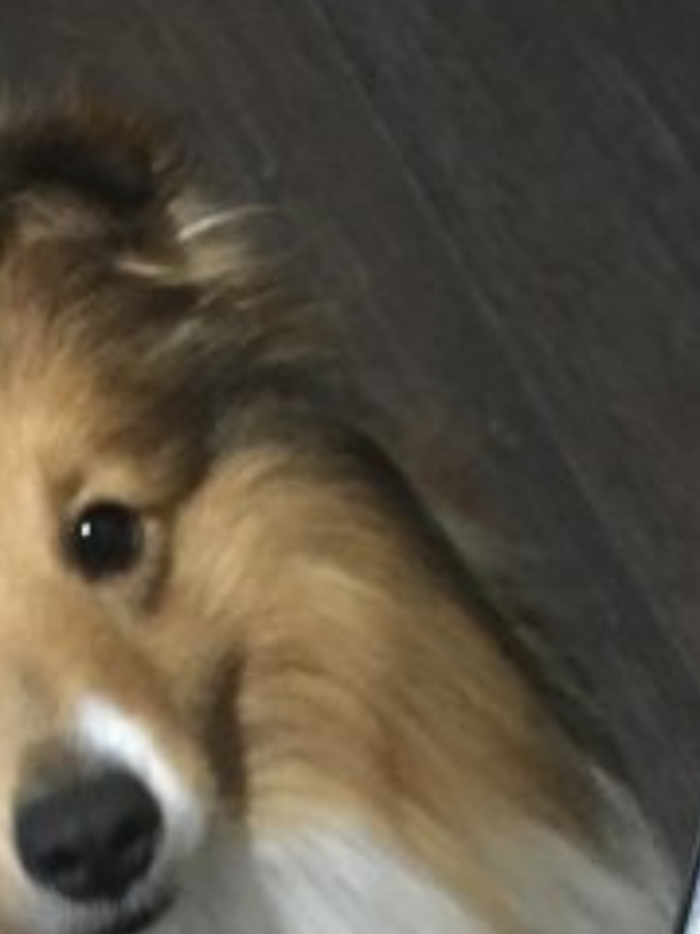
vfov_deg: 19.8
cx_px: 231
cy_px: 891
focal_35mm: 97
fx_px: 2618
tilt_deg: -68.3
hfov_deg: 15.2
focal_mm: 4.15
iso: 400
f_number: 2.2
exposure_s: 1/17
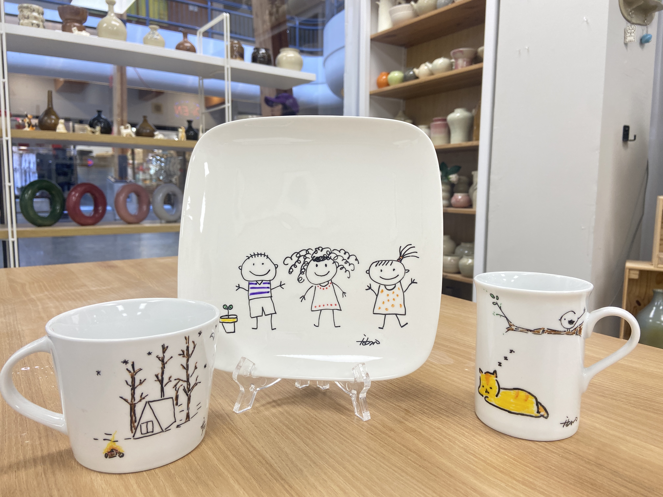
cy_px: 248
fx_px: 498
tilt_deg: -8.4
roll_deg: -0.7
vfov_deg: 53.1
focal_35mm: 26
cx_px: 332
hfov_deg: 67.3
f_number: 1.8
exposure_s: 1/60
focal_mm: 4.25
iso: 64
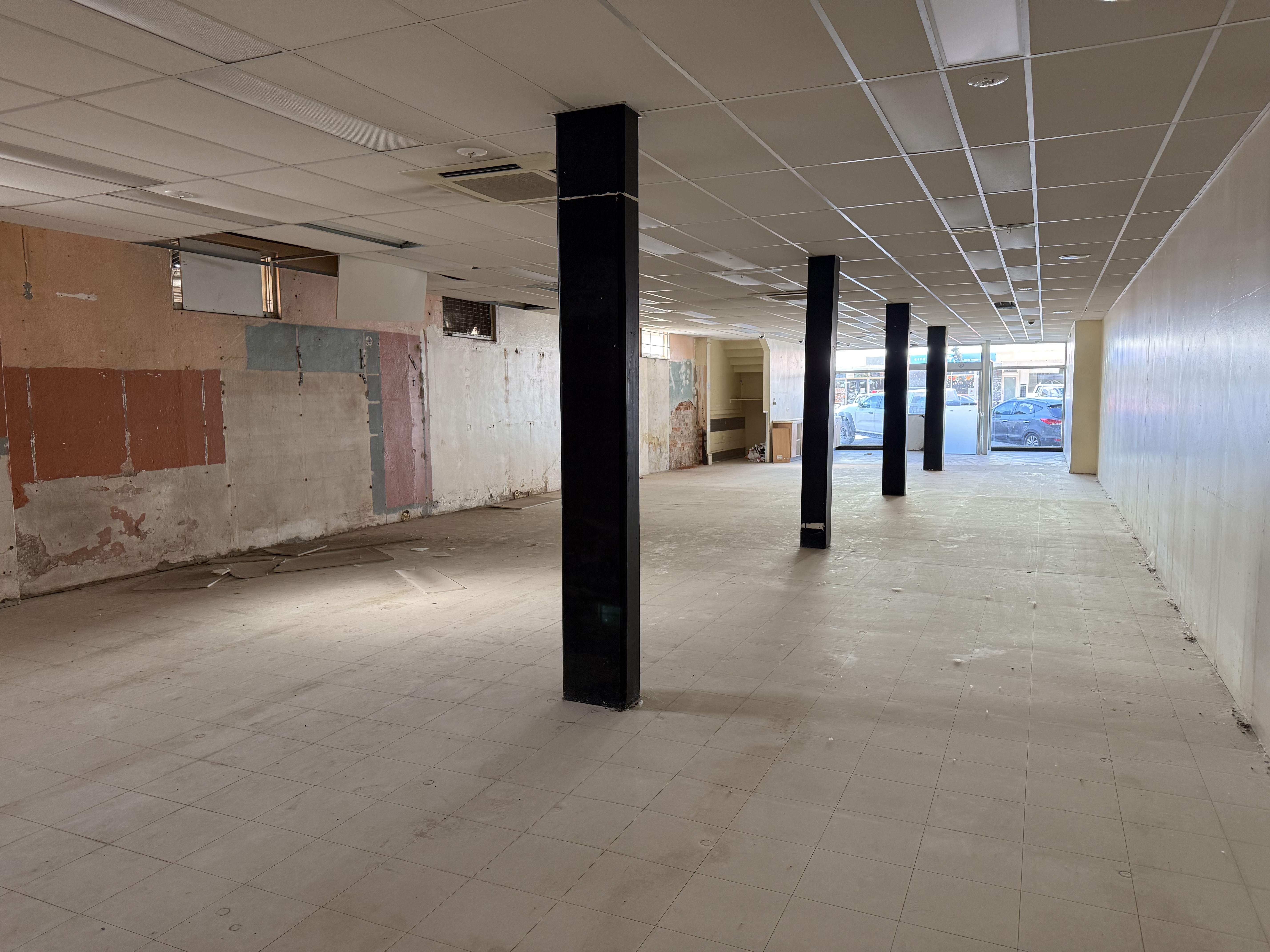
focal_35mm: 24
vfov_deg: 56.8
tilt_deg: -4.5
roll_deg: +1.0
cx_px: 635
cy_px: 476
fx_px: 881
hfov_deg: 71.6
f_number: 1.78
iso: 200
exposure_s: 1/82
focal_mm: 6.76
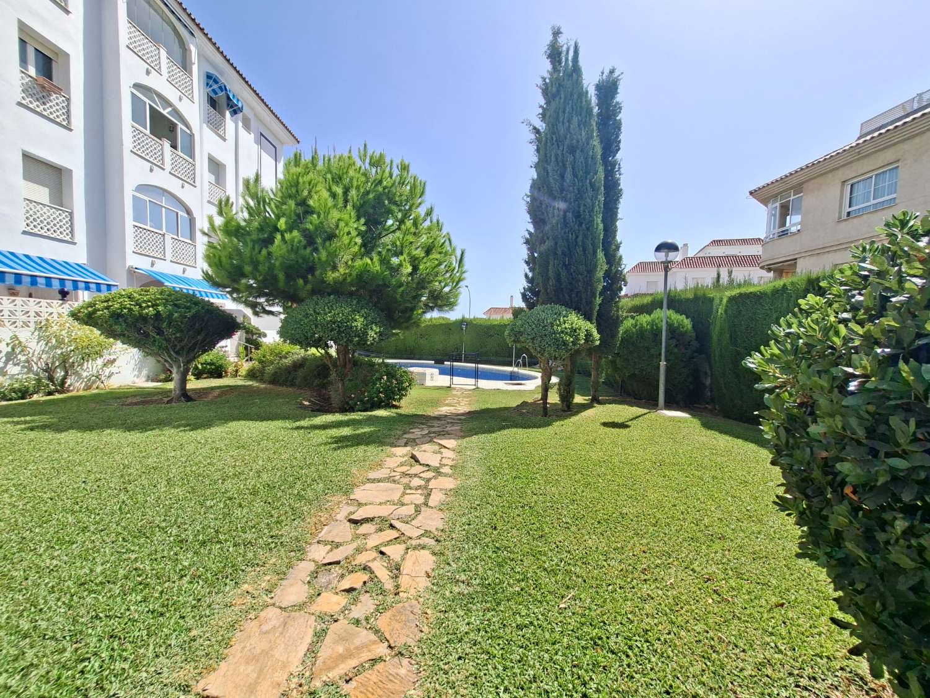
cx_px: 465
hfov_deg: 106.2
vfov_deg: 89.9
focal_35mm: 13
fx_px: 349
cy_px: 349
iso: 40
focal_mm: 1.74
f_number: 2.2
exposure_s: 1/1555
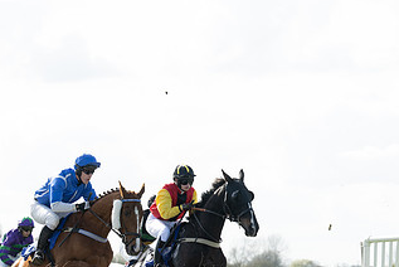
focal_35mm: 181
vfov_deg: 7.6
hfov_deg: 11.3
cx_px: 150
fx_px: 2008
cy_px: 219
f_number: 4
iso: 400
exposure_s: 1/2000
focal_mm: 99
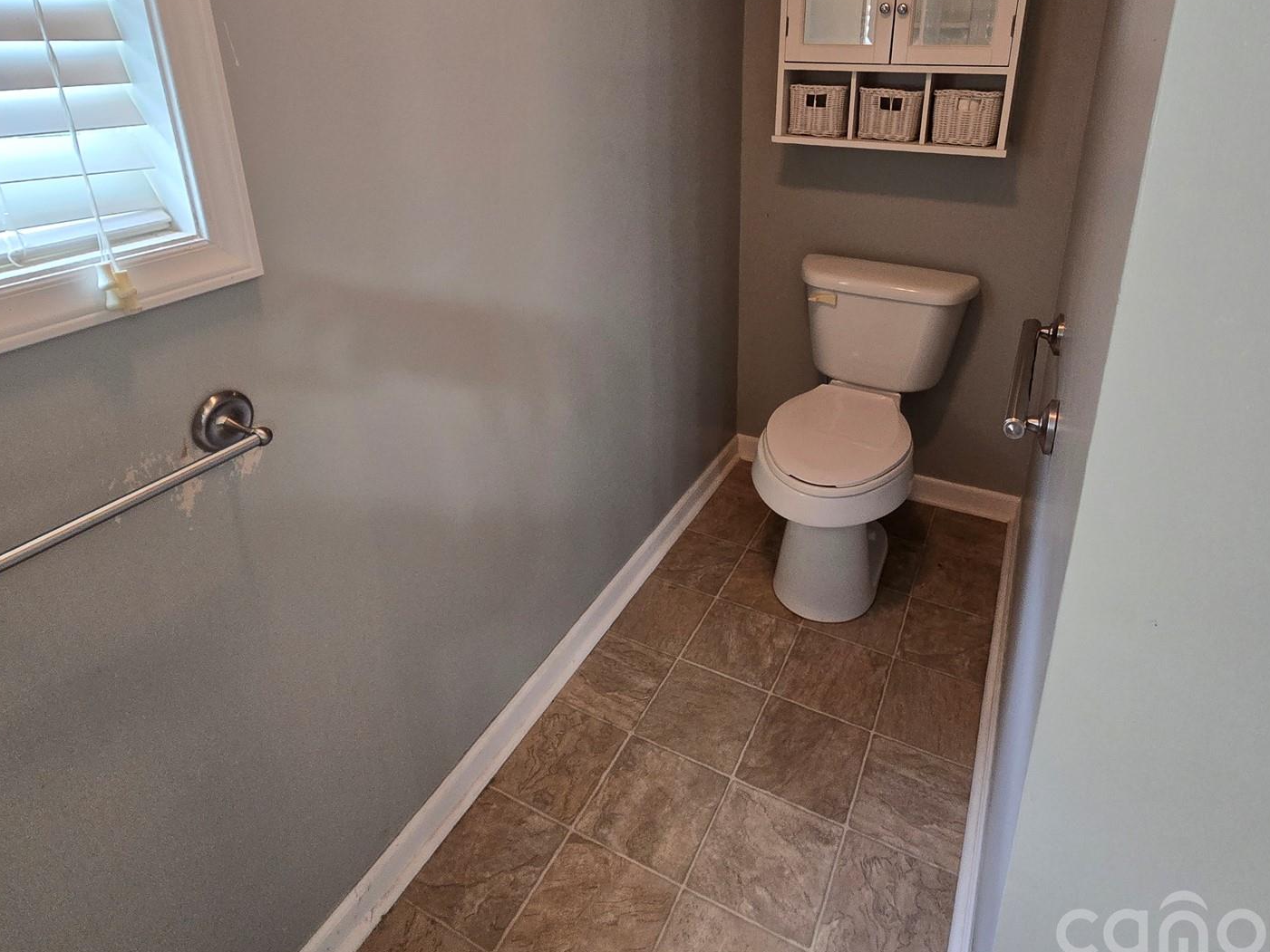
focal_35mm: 19
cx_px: 674
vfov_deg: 66.6
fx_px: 697
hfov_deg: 84.6
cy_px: 306
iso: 320
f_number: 2.2
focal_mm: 2.2
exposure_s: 1/60
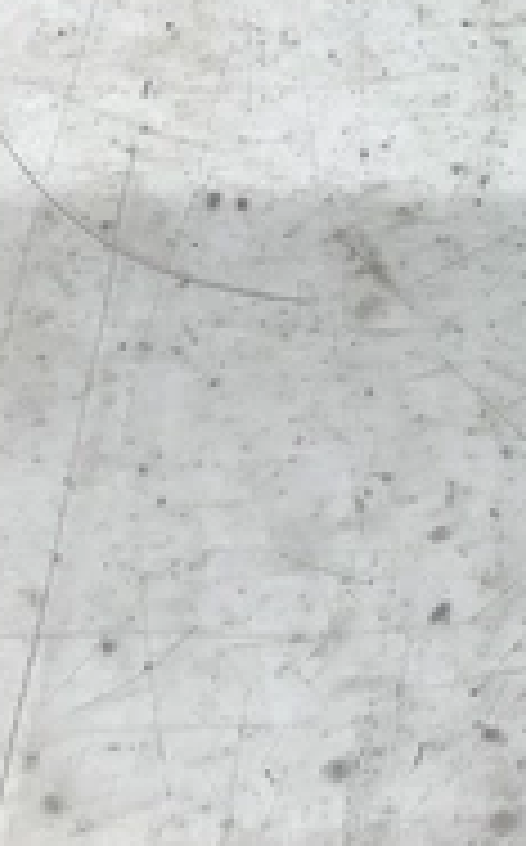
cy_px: 248
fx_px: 1610
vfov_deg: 29.1
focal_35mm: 70
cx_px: 868
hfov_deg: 16.3
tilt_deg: -75.9
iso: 80
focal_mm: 3.3
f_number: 2.4
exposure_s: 1/120
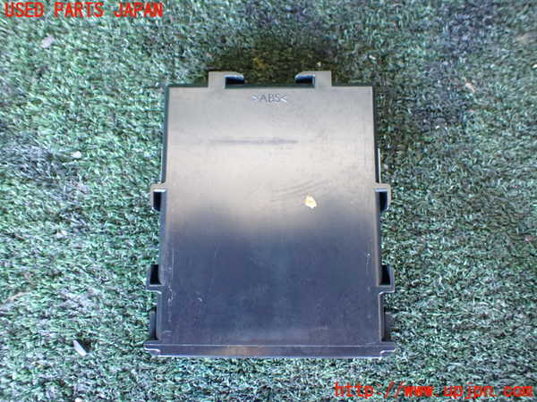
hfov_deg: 60.0
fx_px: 465
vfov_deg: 46.8
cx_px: 268
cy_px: 201
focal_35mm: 30
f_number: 2.3
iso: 800
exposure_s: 1/30
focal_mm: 5.4
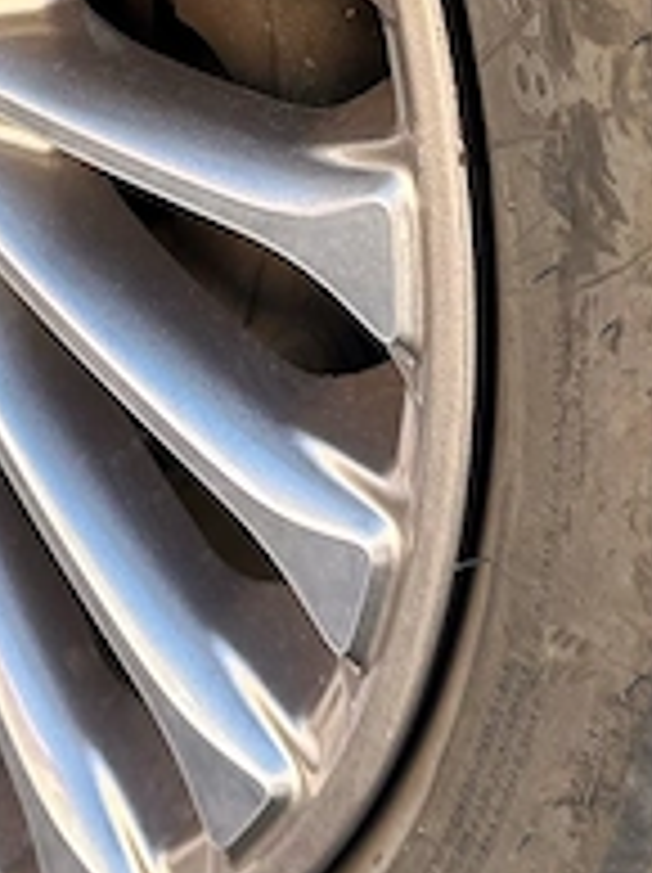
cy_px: -243
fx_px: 2492
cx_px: 72
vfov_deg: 18.5
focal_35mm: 99
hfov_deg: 14.8
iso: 80
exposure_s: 1/301
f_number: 1.78
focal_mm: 6.86
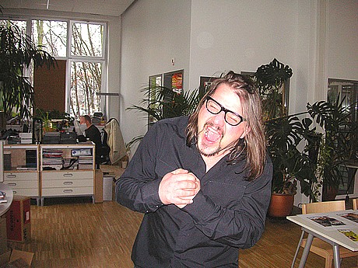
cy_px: 134
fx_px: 383
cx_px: 179
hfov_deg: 50.1
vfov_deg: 38.7
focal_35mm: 37
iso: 160
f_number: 2.8
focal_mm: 6.1
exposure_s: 1/45
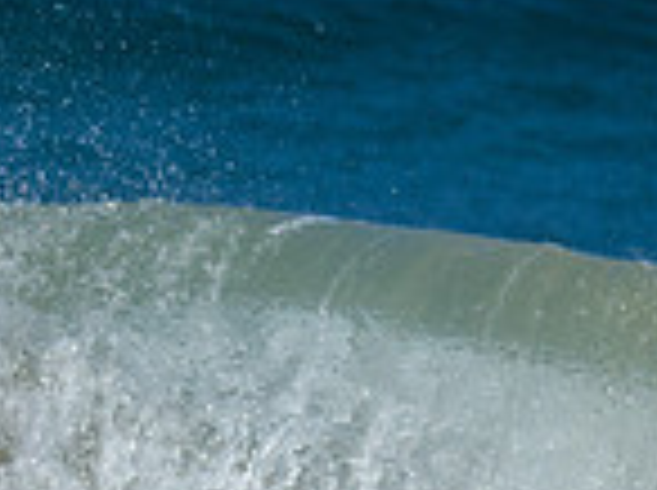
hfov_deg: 0.5
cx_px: -292
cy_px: 671
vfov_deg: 0.4
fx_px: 79622
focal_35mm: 4202
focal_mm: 800
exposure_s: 1/2000
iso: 250
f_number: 6.3
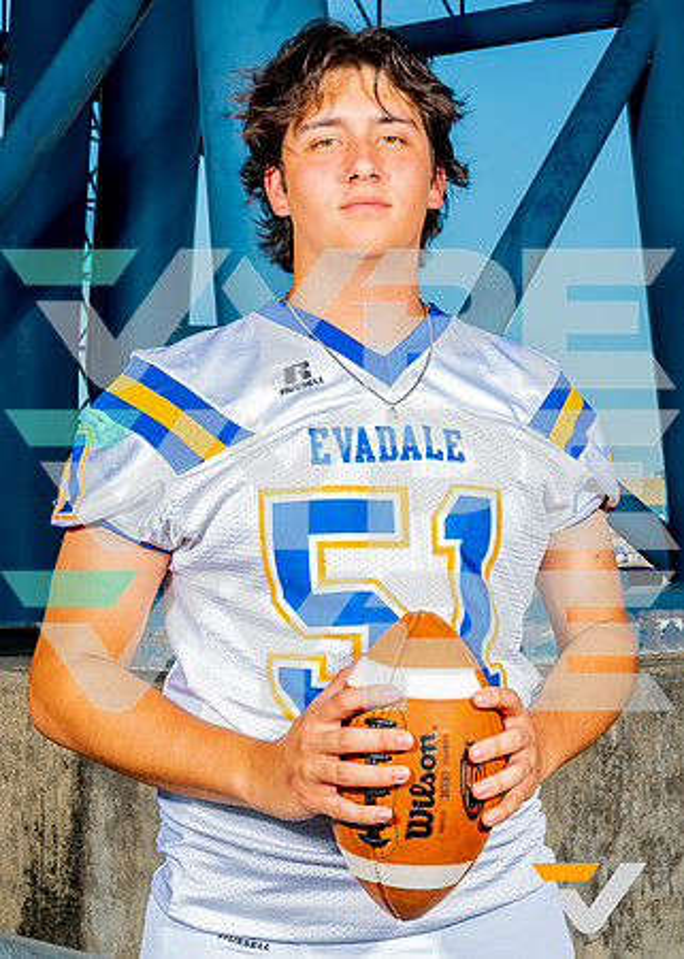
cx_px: 421
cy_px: 478
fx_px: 1571
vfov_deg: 33.9
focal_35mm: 58
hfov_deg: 24.5
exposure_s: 1/125
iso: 125
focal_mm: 39
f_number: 11
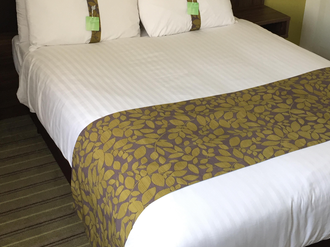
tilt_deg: -25.2
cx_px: 194
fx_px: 496
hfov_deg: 36.7
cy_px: 74
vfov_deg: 27.8
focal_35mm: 52
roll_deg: -3.5
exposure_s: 1/30
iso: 64
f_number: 2.2
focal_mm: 4.15
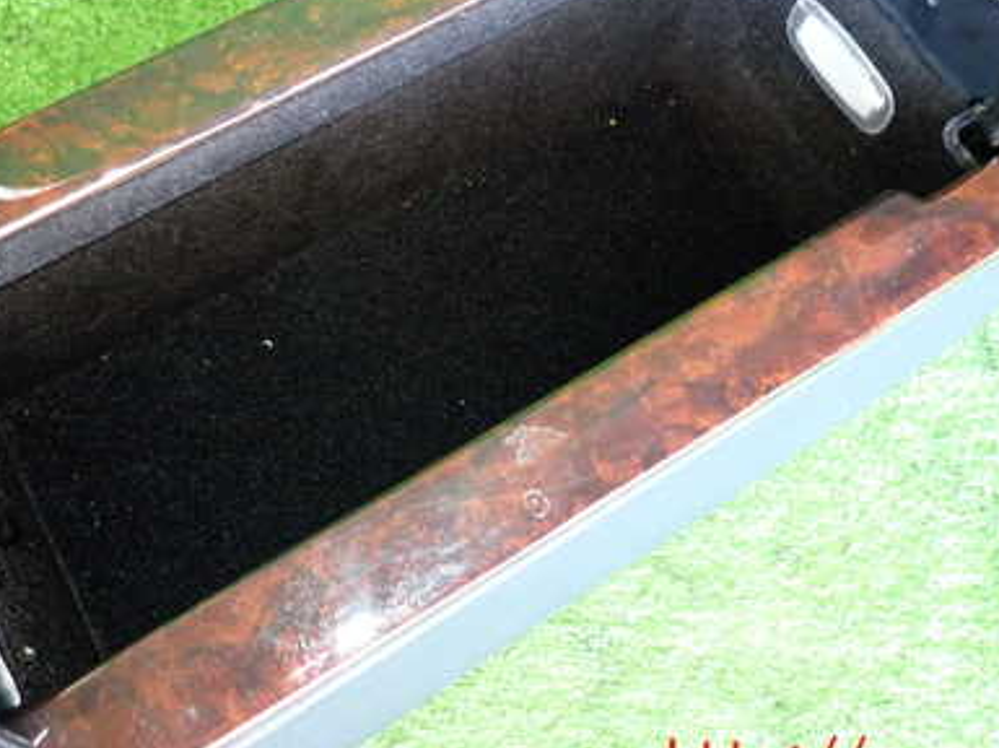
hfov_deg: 47.9
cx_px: 475
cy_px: 213
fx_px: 1124
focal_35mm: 39
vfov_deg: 36.1
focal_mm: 4.5
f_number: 2
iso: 640
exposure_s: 1/30
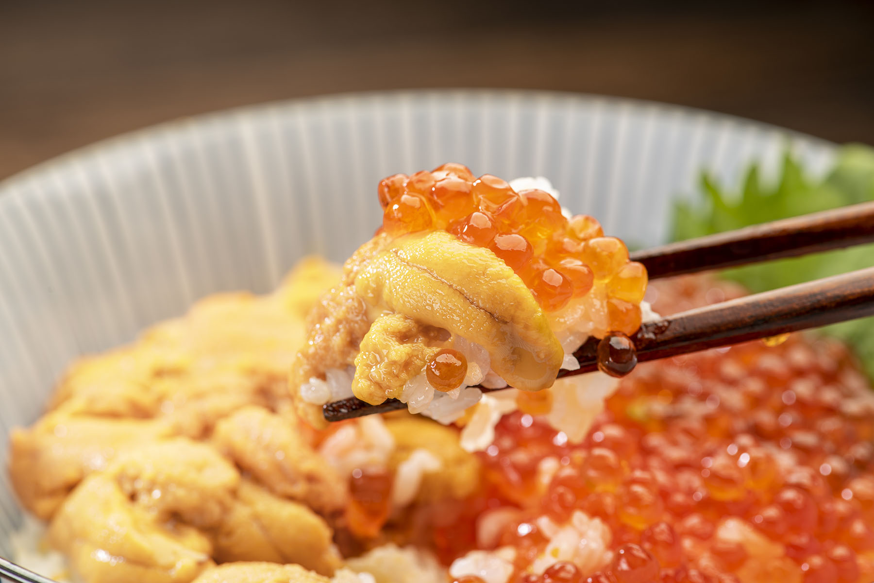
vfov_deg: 13.0
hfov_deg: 19.5
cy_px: 292
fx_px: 2549
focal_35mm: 105
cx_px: 437
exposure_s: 1/125
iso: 50
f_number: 9
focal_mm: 105
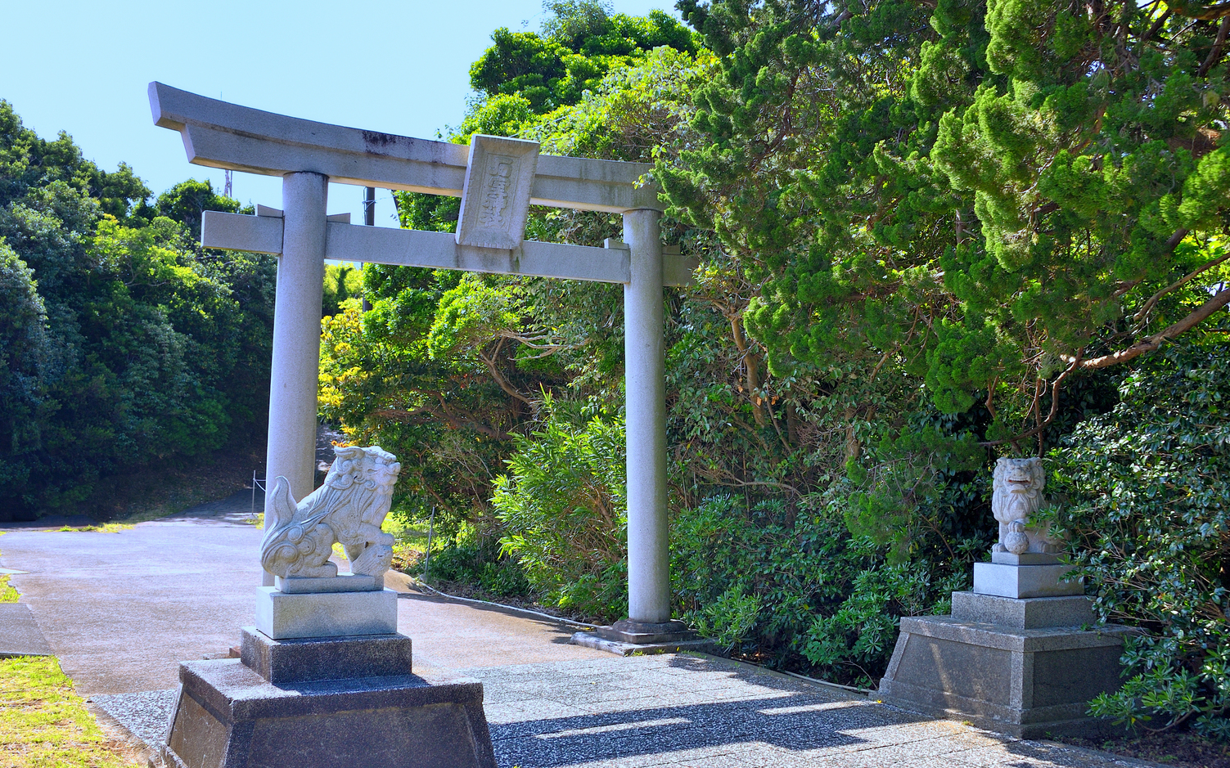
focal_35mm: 38
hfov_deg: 51.5
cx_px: 656
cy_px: 383
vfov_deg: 33.6
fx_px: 1274
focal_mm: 28
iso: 220
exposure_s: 1/125
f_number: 5.6
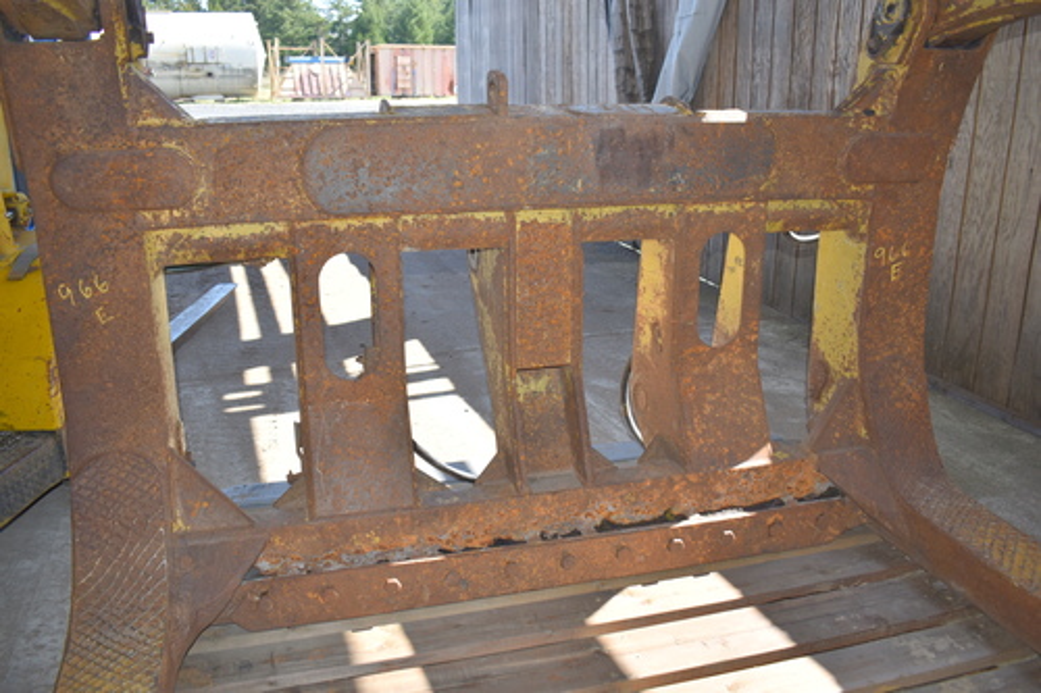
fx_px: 867
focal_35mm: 30
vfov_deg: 43.6
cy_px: 346
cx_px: 520
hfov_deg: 61.9
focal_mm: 20
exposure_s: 1/200
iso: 100
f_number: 5
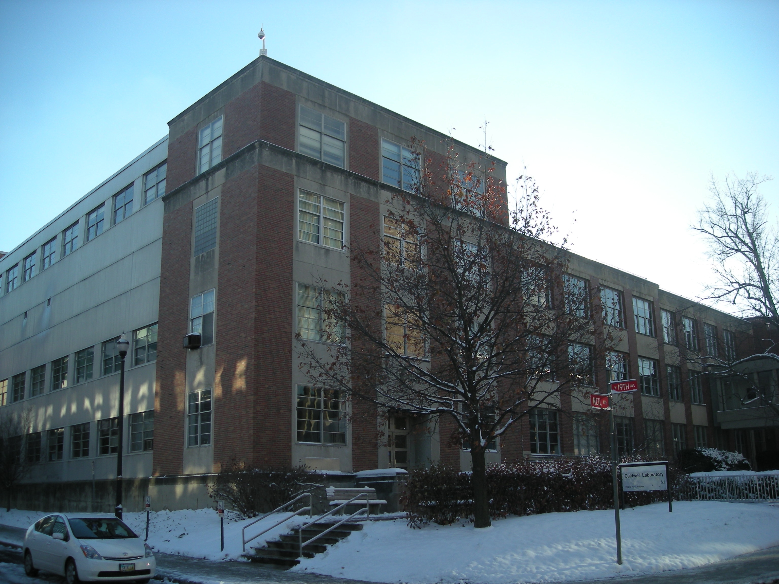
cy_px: 292
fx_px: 788
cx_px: 390
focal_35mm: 35
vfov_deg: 40.7
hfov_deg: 52.6
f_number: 2.8
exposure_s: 1/470
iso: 50
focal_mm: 5.7
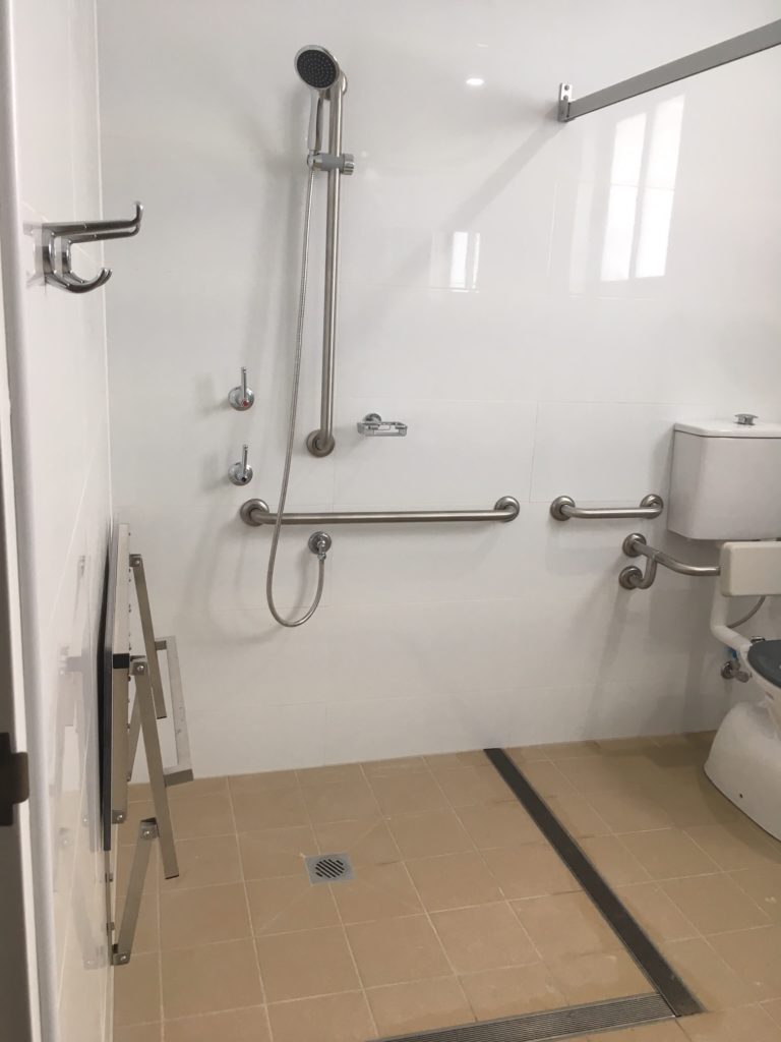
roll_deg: -0.5
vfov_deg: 61.7
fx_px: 872
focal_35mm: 29
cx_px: 390
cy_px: 521
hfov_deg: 48.2
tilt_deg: -14.2
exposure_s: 1/33
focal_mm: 4.15
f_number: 2.2
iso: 25
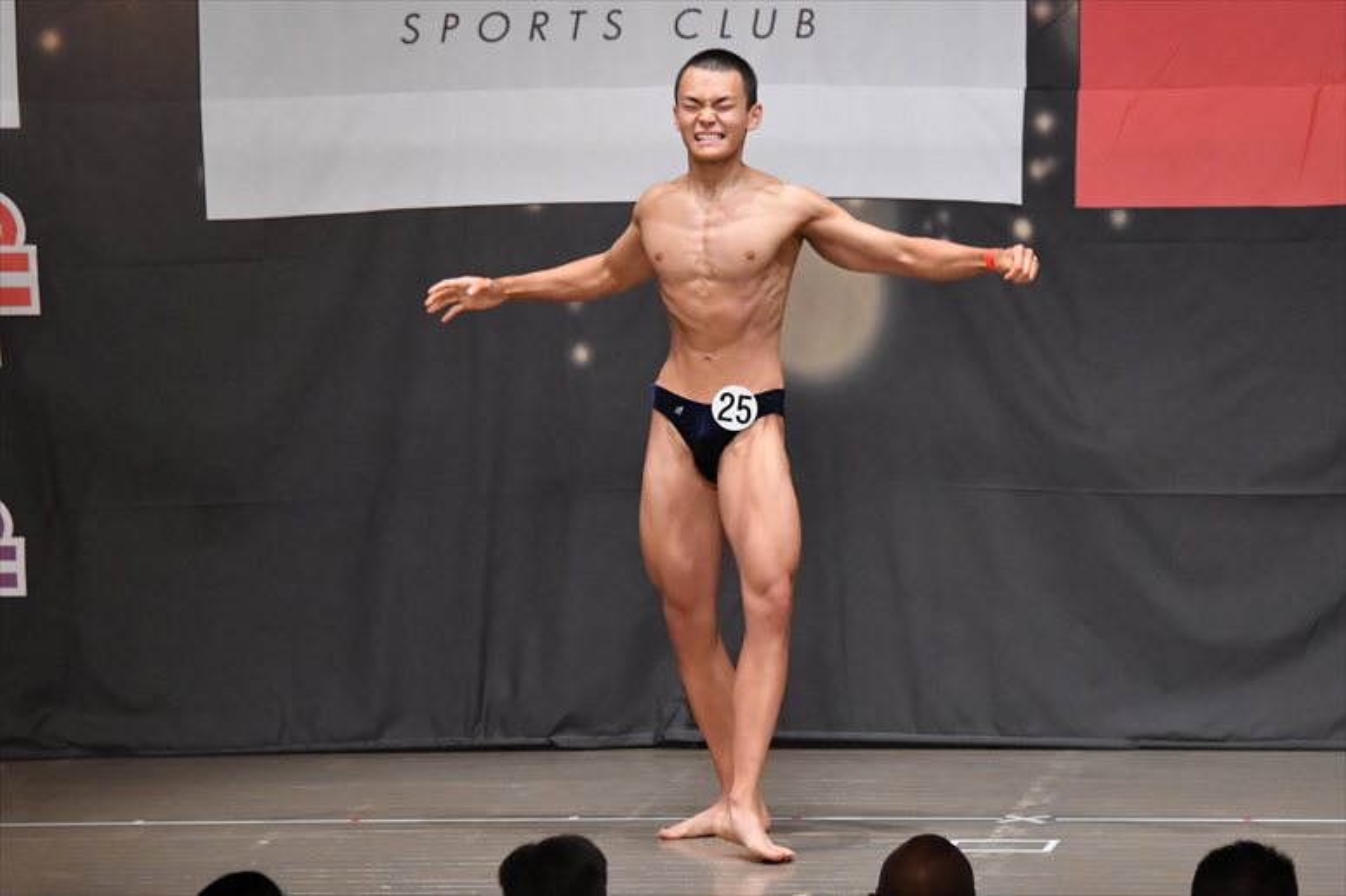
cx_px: 673
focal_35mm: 217
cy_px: 448
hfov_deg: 9.5
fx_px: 8110
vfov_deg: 6.3
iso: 6400
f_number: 5.6
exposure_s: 1/400
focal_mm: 145
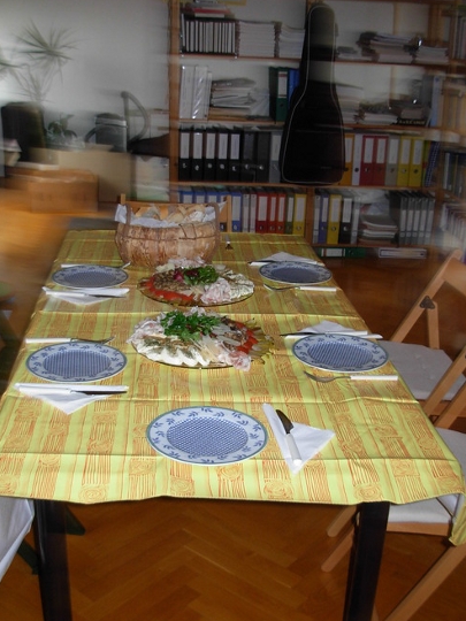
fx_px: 808
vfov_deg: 42.1
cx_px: 212
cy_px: 305
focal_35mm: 45
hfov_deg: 32.2
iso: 94
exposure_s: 1/38
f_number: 2.9
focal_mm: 6.3
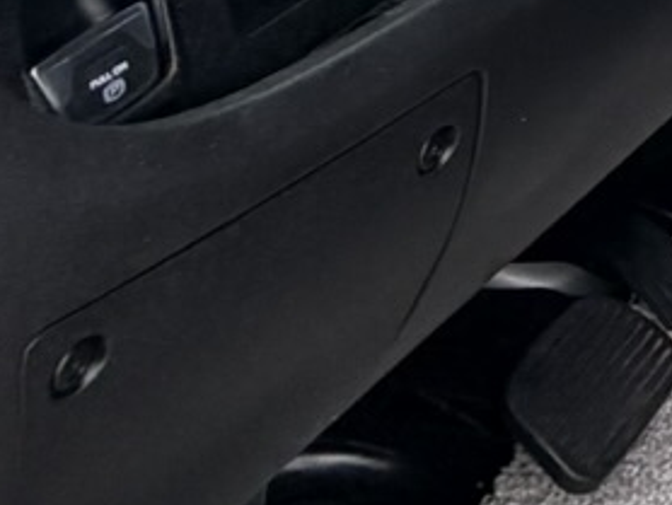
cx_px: 1651
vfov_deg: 11.3
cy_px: -802
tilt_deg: -8.8
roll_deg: -1.1
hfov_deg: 13.5
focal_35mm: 103
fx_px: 2001
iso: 40
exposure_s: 1/172
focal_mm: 2.22
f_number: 2.2
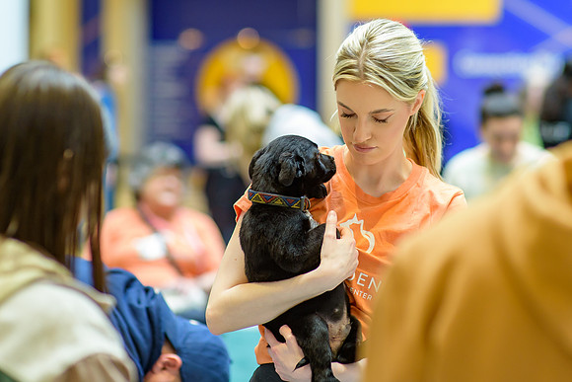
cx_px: 312
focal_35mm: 122
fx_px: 1933
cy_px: 119
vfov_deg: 11.3
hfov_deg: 16.8
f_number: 2
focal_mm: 85
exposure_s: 1/125
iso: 800
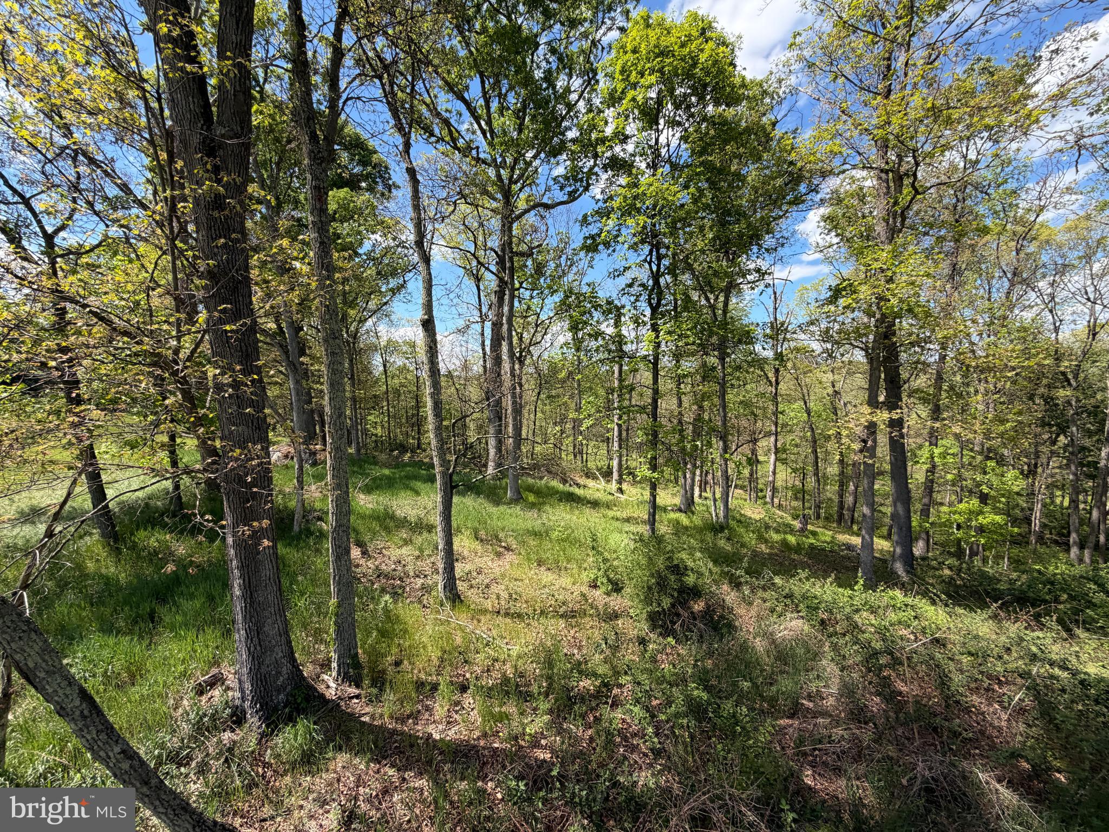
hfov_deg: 102.1
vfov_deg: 85.7
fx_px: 449
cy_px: 416
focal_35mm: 14
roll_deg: -0.6
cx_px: 554
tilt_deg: -2.5
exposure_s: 1/613
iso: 40
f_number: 2.2
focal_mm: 2.22
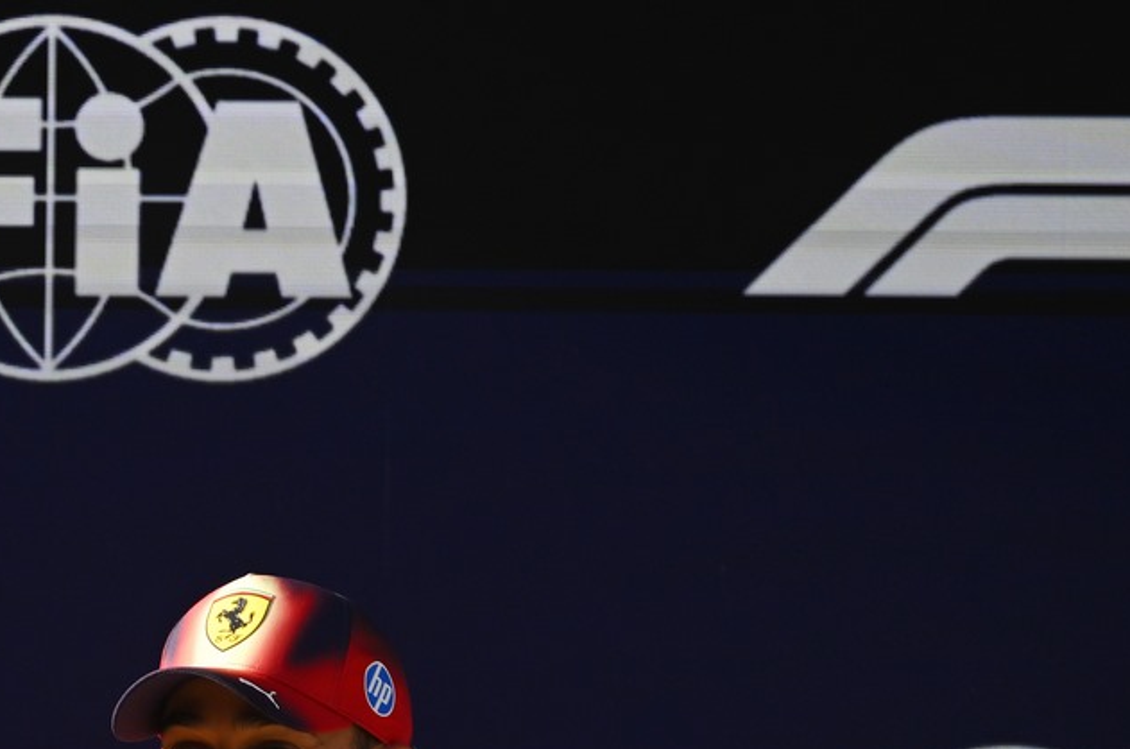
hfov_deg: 3.4
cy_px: 1026
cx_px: -396
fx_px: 19077
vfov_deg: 2.2
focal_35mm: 609
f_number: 4
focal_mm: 200
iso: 200
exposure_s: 1/1000
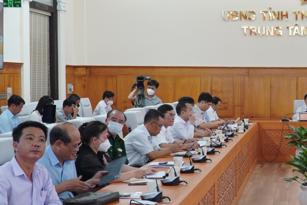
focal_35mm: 76
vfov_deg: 18.0
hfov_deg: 25.6
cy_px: 117
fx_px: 649
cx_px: 286
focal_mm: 25
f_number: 4
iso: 400
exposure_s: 1/40
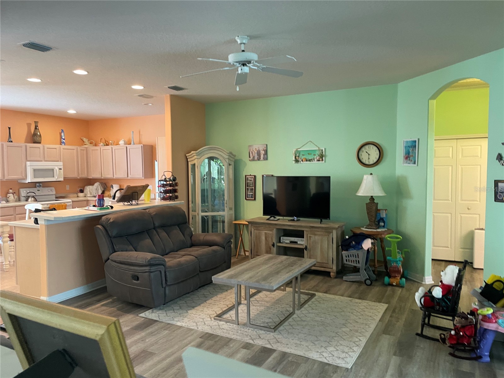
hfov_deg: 67.3
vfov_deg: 53.1
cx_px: 252
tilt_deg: -2.6
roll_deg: +0.3
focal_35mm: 26
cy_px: 189
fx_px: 379
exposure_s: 1/60
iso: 250
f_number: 1.6
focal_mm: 4.2
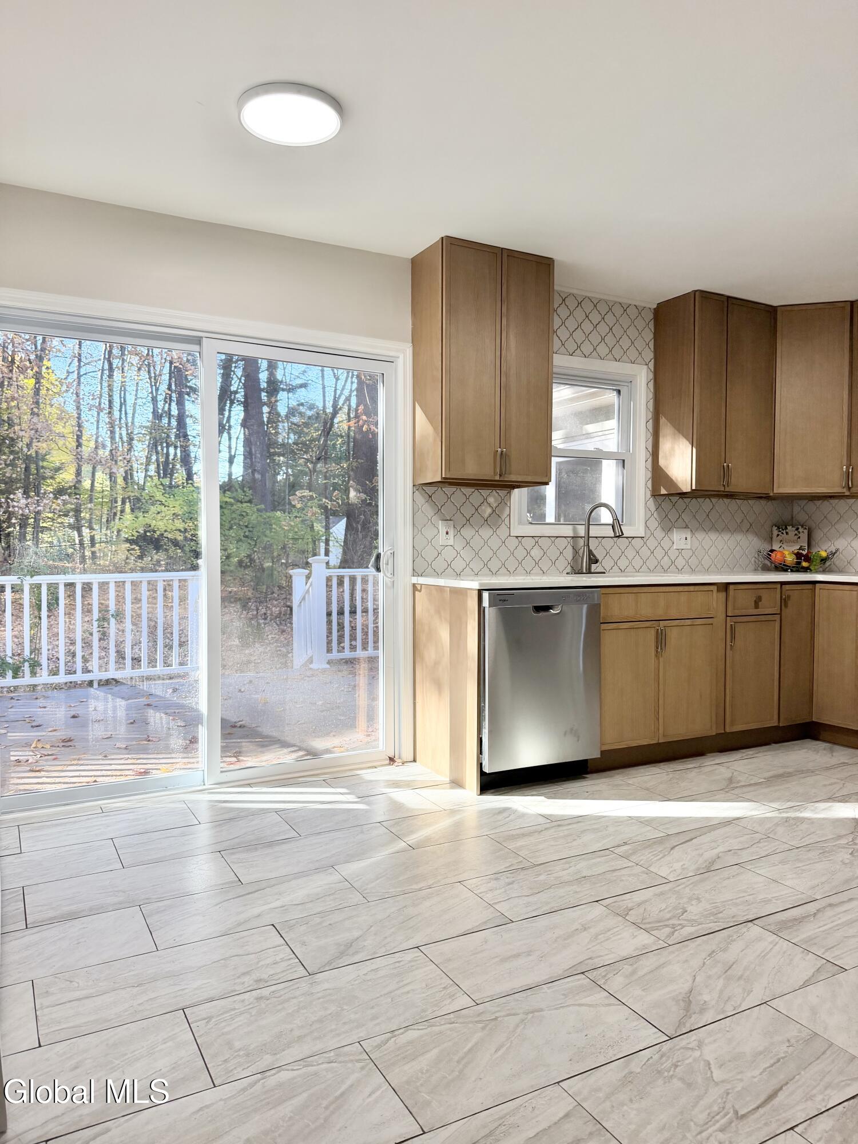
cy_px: 572
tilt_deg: -2.0
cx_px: 429
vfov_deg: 71.6
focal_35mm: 24
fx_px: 793
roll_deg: -0.6
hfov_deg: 56.8
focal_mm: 6.76
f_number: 1.78
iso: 160
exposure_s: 1/207
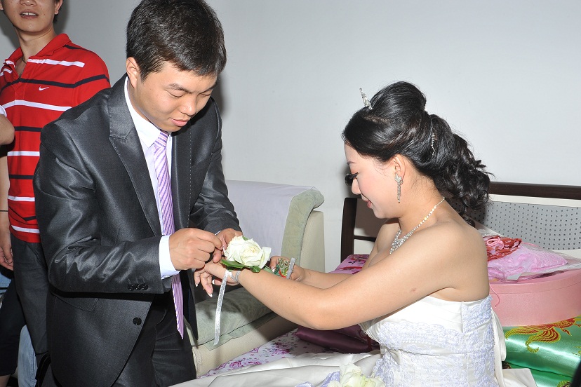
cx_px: 290
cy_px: 194
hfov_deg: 43.6
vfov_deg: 29.9
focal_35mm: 45
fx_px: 726
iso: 500
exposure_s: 1/60
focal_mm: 45
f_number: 18
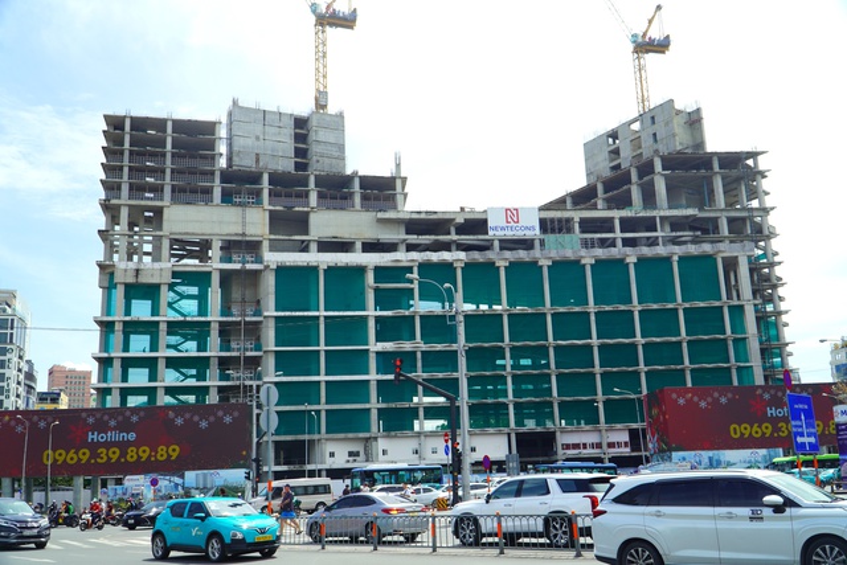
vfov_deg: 41.7
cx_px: 424
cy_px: 282
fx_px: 741
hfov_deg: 59.5
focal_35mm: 32
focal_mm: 21
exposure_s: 1/640
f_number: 5
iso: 100
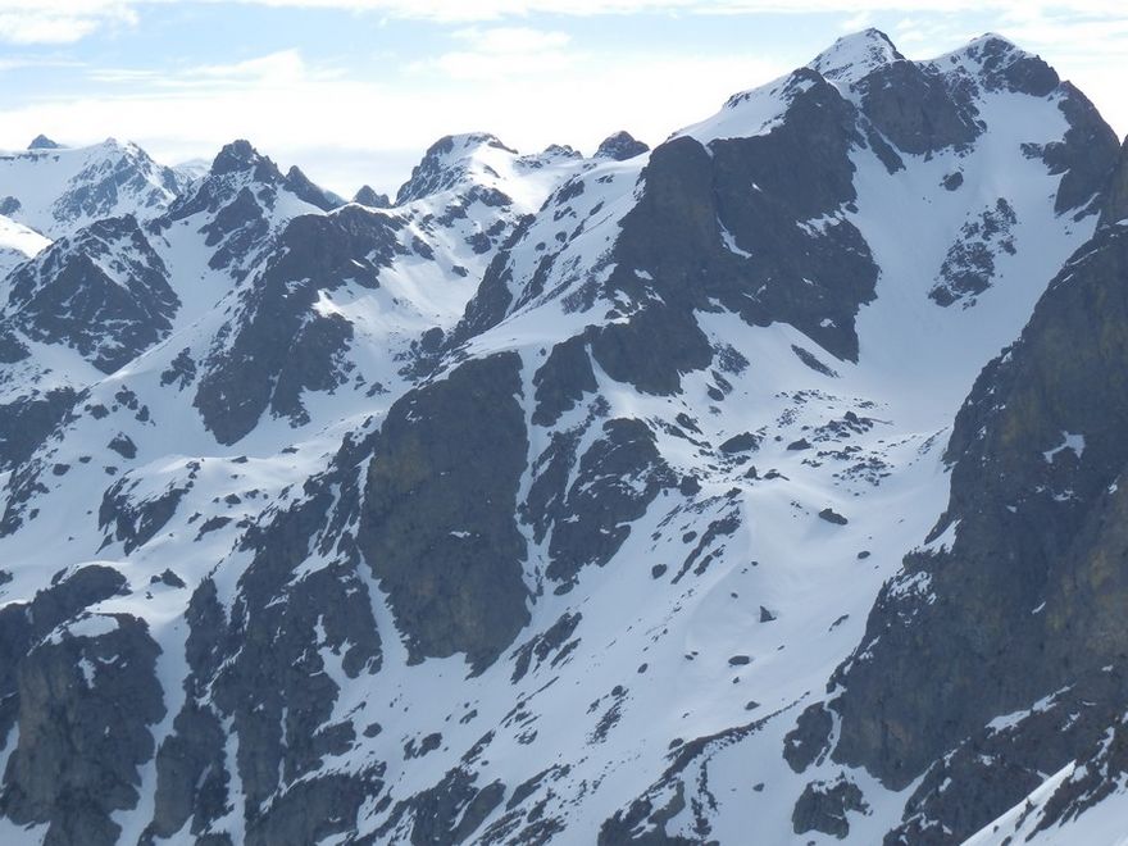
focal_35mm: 97
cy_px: 423
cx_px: 564
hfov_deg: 20.2
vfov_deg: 15.2
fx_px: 3161
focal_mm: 17.3
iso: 80
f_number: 4.9
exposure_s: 1/400
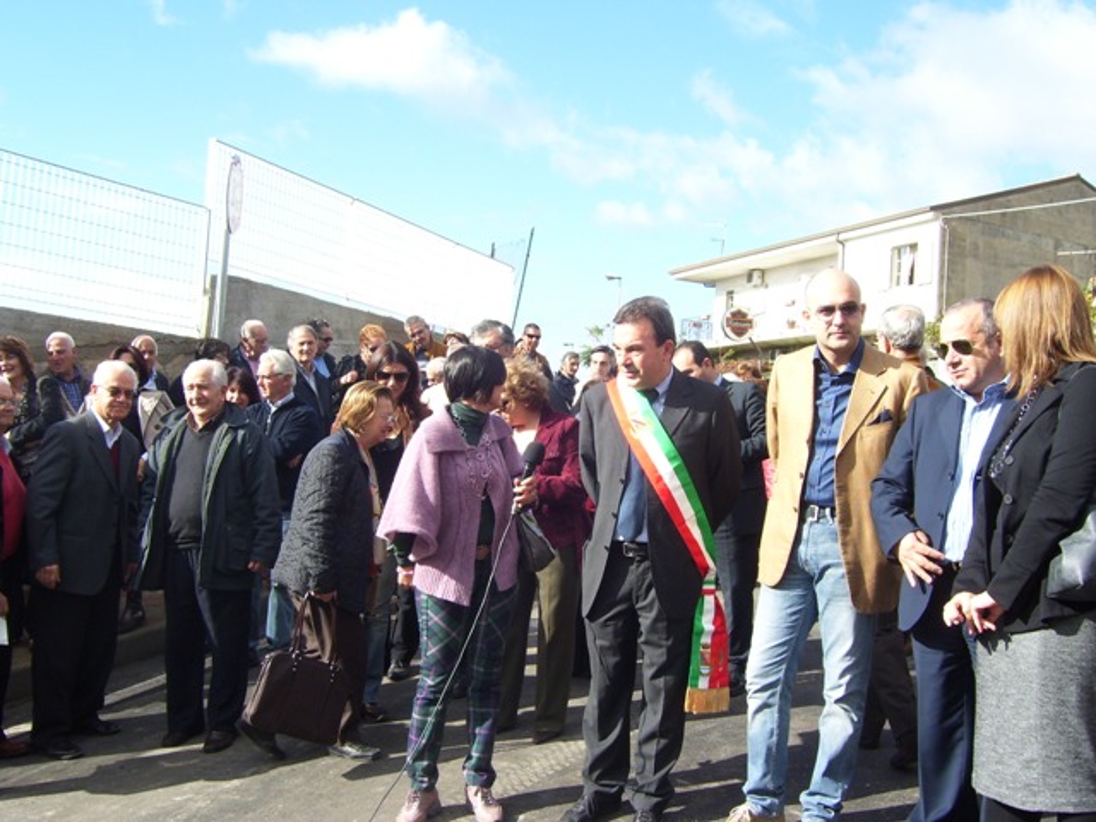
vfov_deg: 38.7
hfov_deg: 50.1
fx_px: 1171
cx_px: 548
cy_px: 411
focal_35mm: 37
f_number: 4.8
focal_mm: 6
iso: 80
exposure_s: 1/250
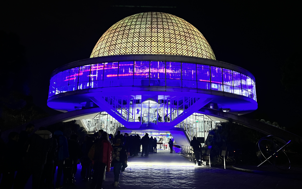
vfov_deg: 44.5
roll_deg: -1.2
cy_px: 86
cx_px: 150
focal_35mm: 28
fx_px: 230
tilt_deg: +13.8
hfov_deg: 66.5
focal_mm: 5.7
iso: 500
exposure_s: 1/49
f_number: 1.5
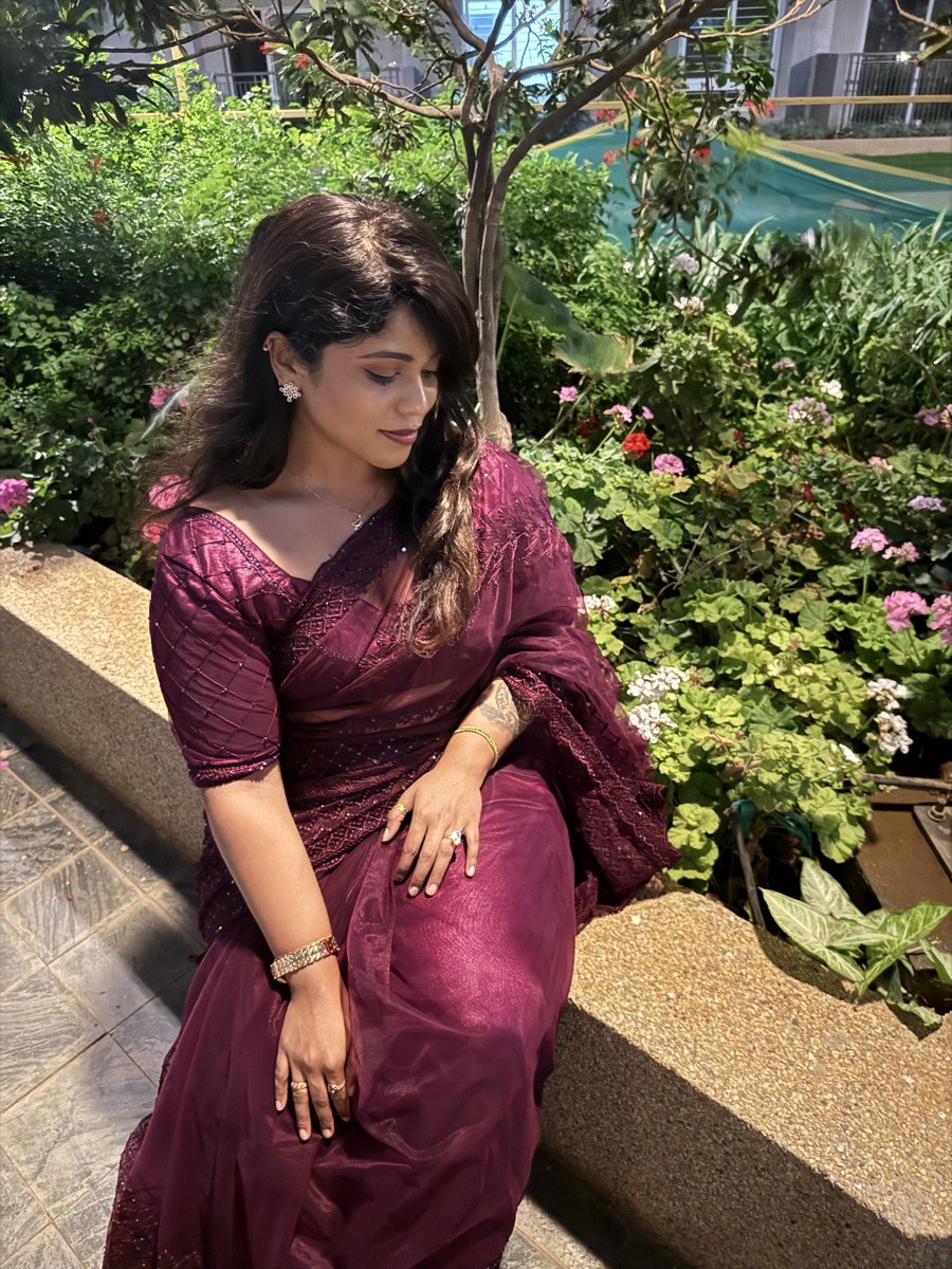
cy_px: 634
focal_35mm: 24
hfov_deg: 56.8
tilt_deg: -31.8
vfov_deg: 71.6
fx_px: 880
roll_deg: +1.3
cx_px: 476
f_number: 1.78
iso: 2000
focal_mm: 6.76
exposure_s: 1/14
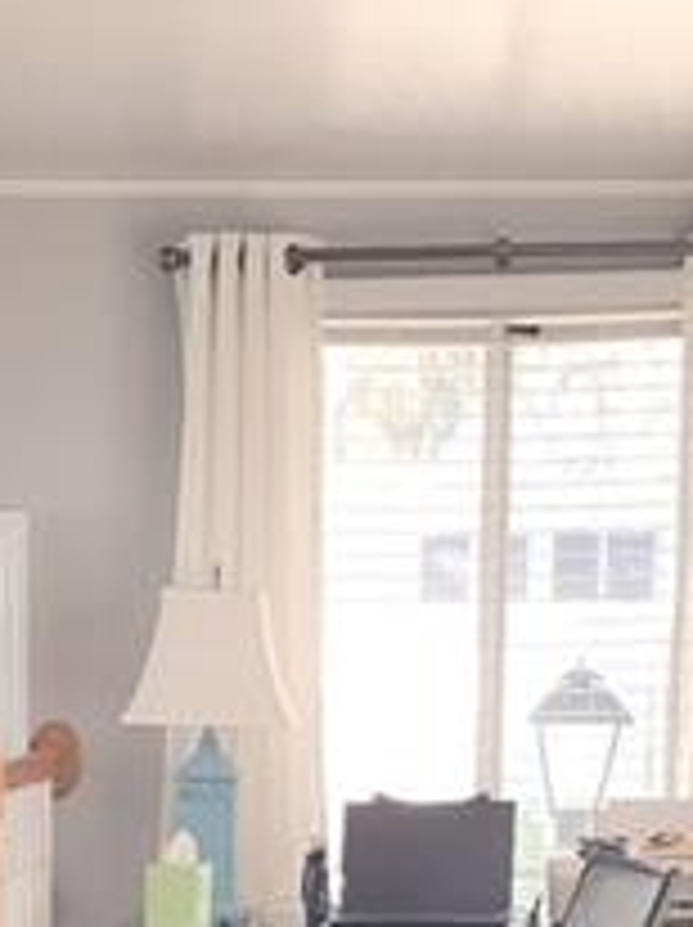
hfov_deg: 11.0
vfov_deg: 13.4
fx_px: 3584
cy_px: 1611
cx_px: 68
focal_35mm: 134
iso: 125
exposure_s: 1/40
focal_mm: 6.4
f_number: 1.8
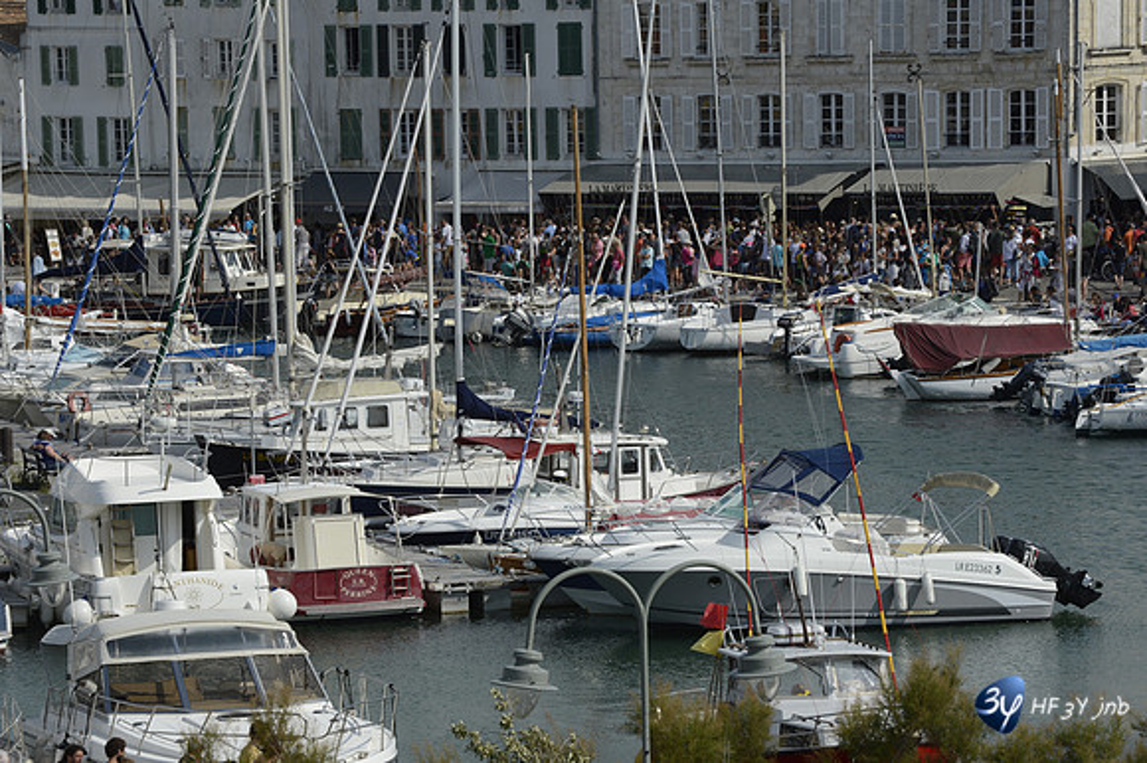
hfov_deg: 10.3
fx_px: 6368
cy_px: 382
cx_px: 574
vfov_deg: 6.9
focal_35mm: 200
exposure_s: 1/1000
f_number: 16
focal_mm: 200
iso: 800
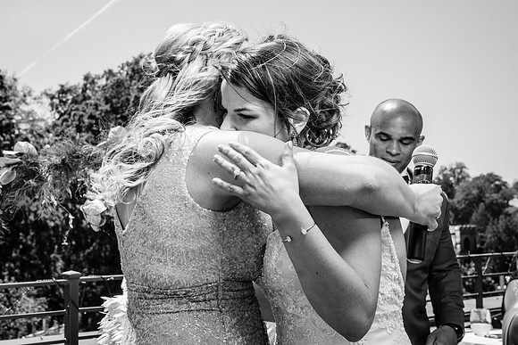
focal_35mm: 59
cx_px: 82
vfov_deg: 23.0
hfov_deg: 32.7
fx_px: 848
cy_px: 140
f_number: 7.1
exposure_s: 1/250
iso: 50
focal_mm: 35
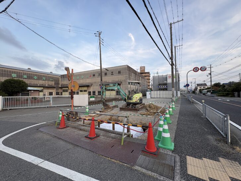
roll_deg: +1.1
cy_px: 90
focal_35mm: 14
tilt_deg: +2.1
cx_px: 120
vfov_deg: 85.7
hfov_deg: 102.1
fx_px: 97
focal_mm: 2.22
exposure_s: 1/102
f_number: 2.2
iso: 40
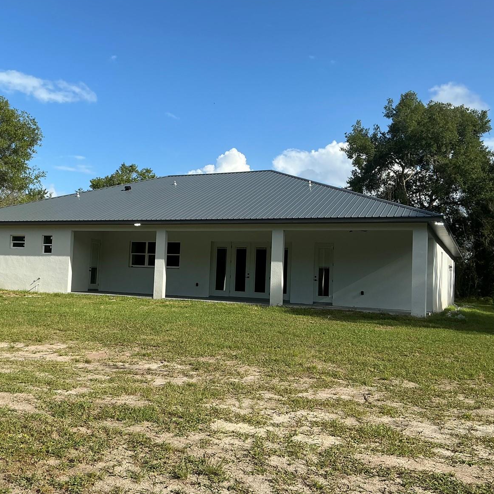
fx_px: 549
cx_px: 194
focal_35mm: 34
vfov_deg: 48.4
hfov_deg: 48.1
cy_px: 250
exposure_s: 1/1534
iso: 25
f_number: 1.8
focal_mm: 3
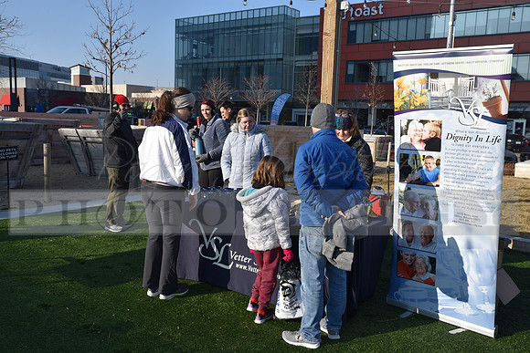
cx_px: 265
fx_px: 471
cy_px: 176
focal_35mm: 32
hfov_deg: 58.7
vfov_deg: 41.1
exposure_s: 1/320
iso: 200
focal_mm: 32
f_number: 9
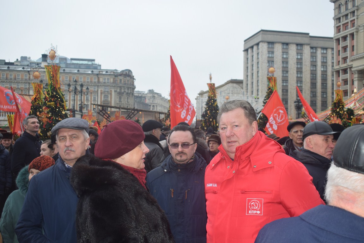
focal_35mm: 44
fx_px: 440
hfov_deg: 45.0
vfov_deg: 30.8
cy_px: 122
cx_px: 182
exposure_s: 1/125
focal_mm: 29
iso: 160
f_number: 5.6
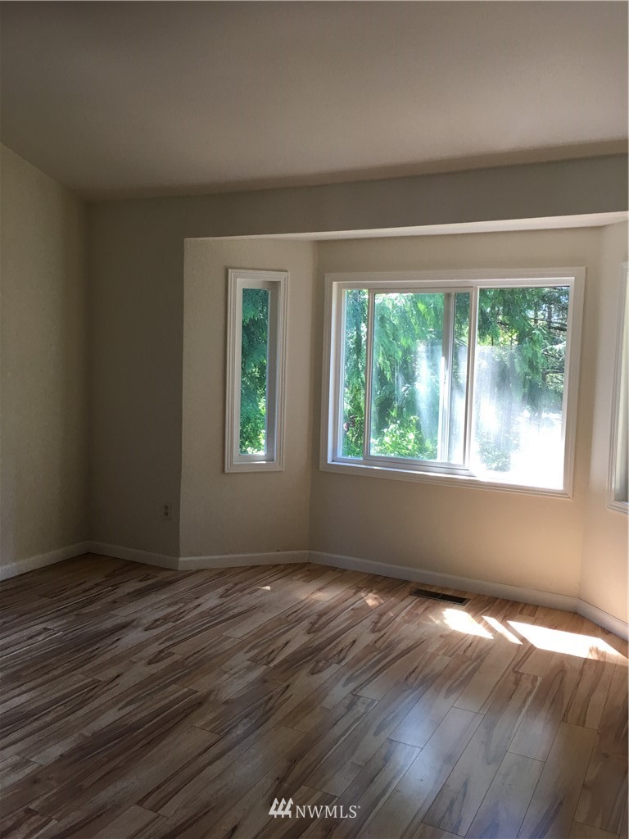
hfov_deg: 48.2
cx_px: 314
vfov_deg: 61.7
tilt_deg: -4.1
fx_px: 703
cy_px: 420
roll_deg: -1.6
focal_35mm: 29
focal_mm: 4.15
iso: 32
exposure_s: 1/30
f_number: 2.2
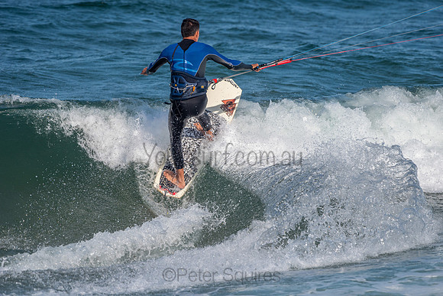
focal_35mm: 310
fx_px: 3815
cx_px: 222
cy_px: 148
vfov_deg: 4.4
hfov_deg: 6.6
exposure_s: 1/4000
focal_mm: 310
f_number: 5.6
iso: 250
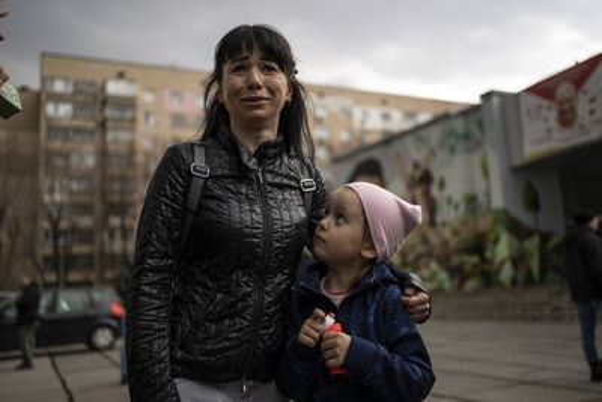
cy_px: 201
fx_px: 585
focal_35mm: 35
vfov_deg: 37.9
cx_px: 301
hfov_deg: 54.4
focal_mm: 35
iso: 100
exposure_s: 1/640
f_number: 1.8
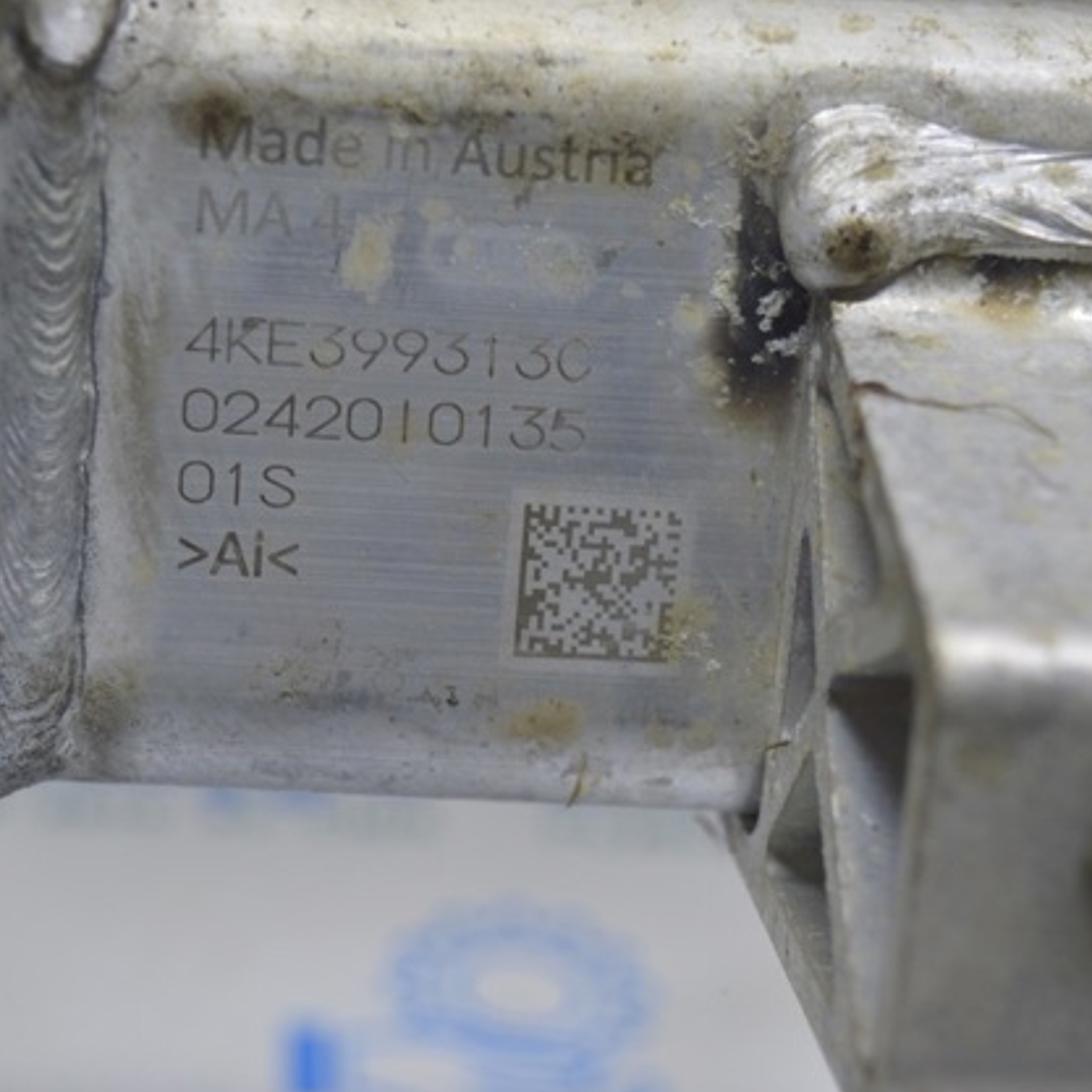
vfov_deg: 21.1
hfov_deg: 21.1
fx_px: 2927
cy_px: 554
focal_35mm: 82
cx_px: 393
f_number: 5.6
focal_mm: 42
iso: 400
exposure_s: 1/25
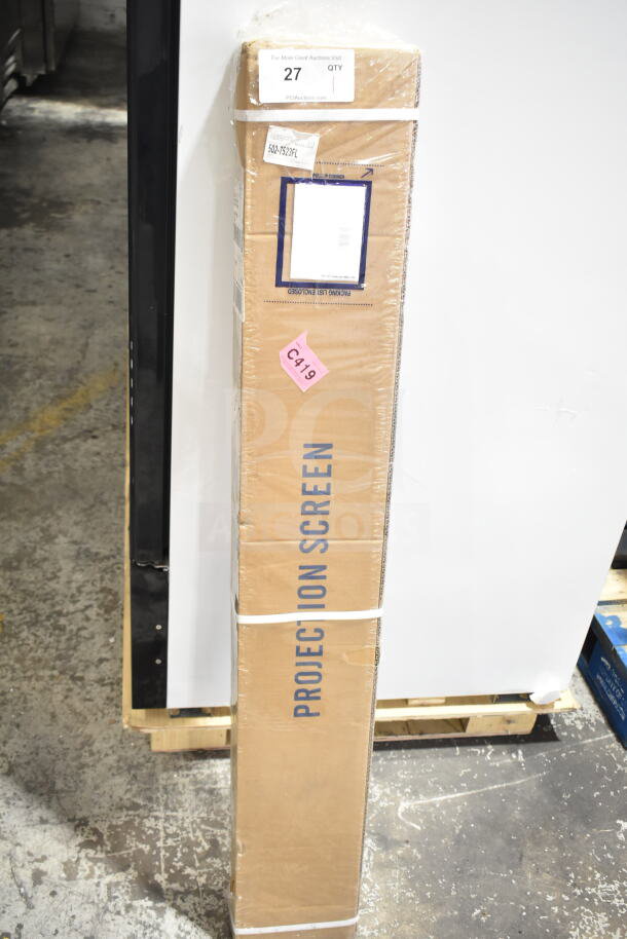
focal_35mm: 36
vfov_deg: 53.1
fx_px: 940
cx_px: 314
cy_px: 470
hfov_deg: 36.9
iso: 1600
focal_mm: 24
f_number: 4.5
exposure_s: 1/80
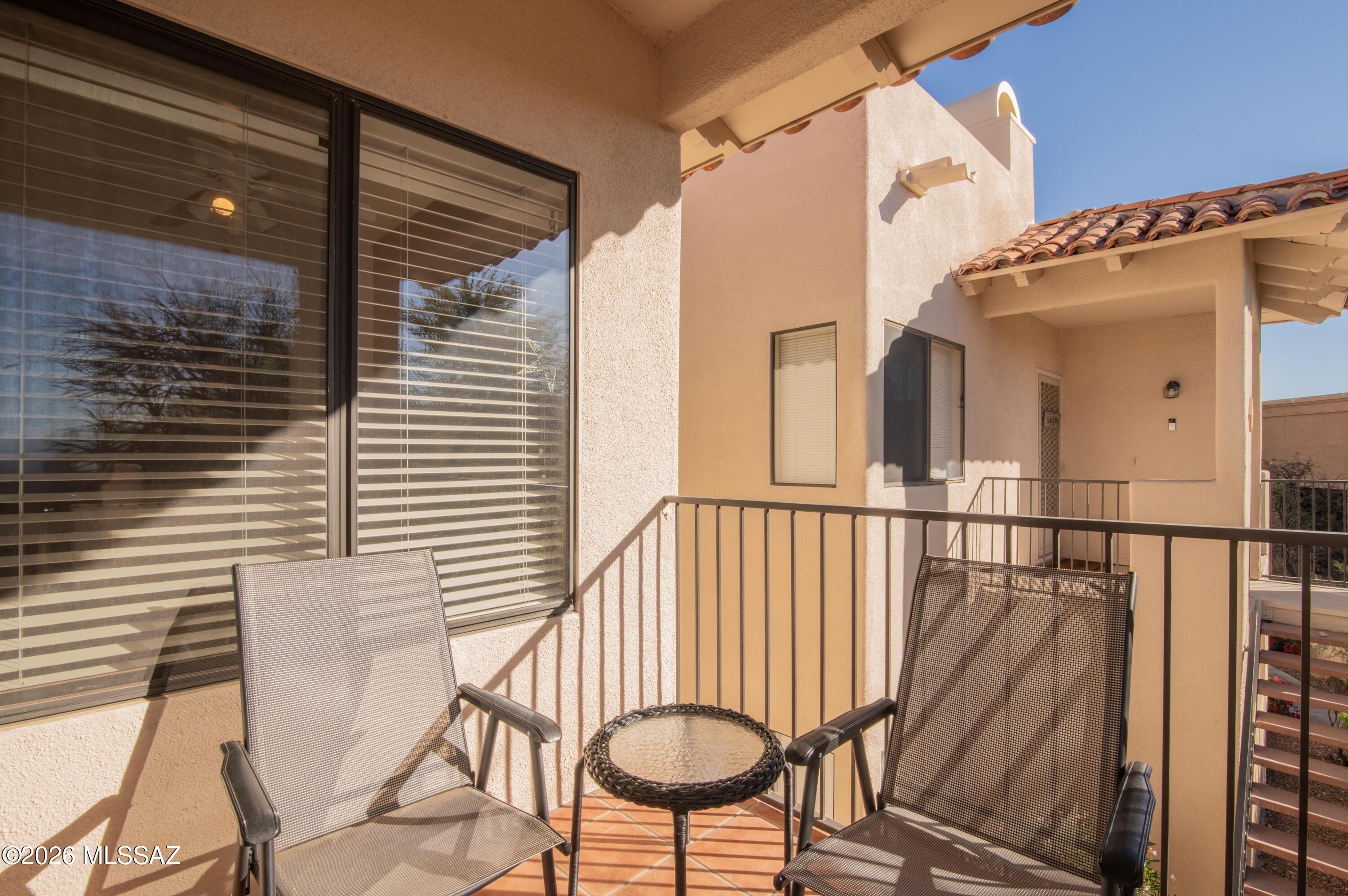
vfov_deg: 73.7
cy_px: 448
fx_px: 599
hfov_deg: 96.8
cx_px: 674
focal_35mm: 16
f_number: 22
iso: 250
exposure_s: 1/50
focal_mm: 16
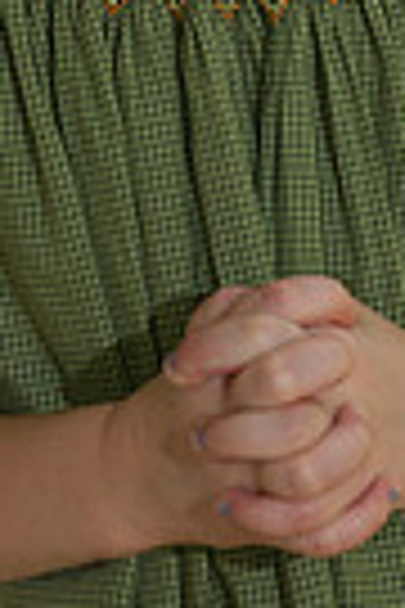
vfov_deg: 4.4
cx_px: 232
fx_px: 7863
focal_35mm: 466
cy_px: -338
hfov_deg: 3.0
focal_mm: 140
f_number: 5.6
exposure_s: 1/200
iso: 320
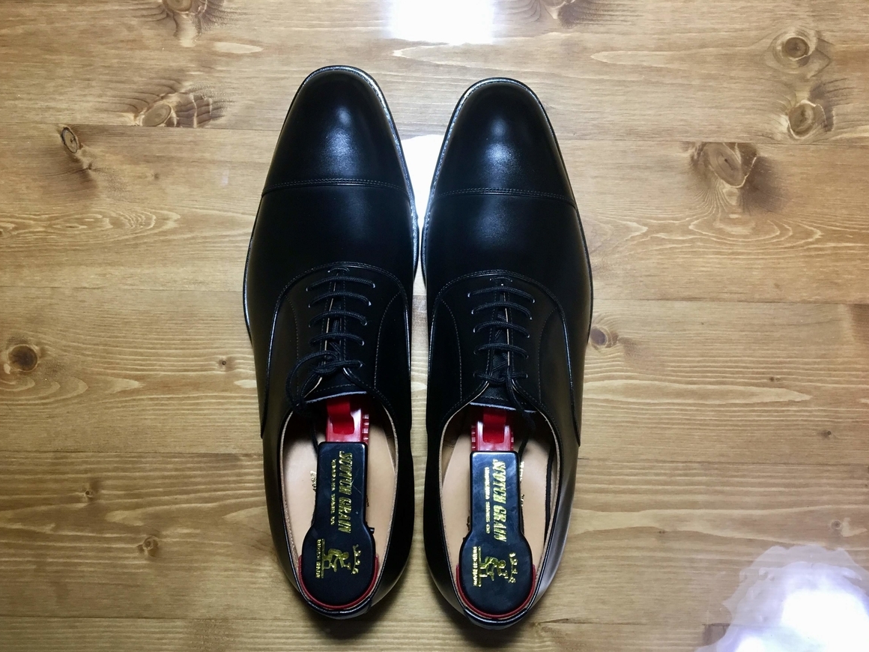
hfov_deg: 60.0
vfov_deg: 46.8
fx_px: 753
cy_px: 333
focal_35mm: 30
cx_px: 435
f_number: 2.2
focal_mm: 4.15
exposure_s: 1/30
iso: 100
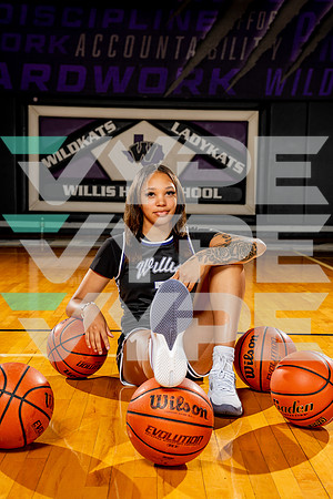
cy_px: 250
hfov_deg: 24.6
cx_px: 166
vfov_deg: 36.2
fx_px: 763
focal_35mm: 55
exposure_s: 1/250
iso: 320
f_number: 5.6
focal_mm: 55
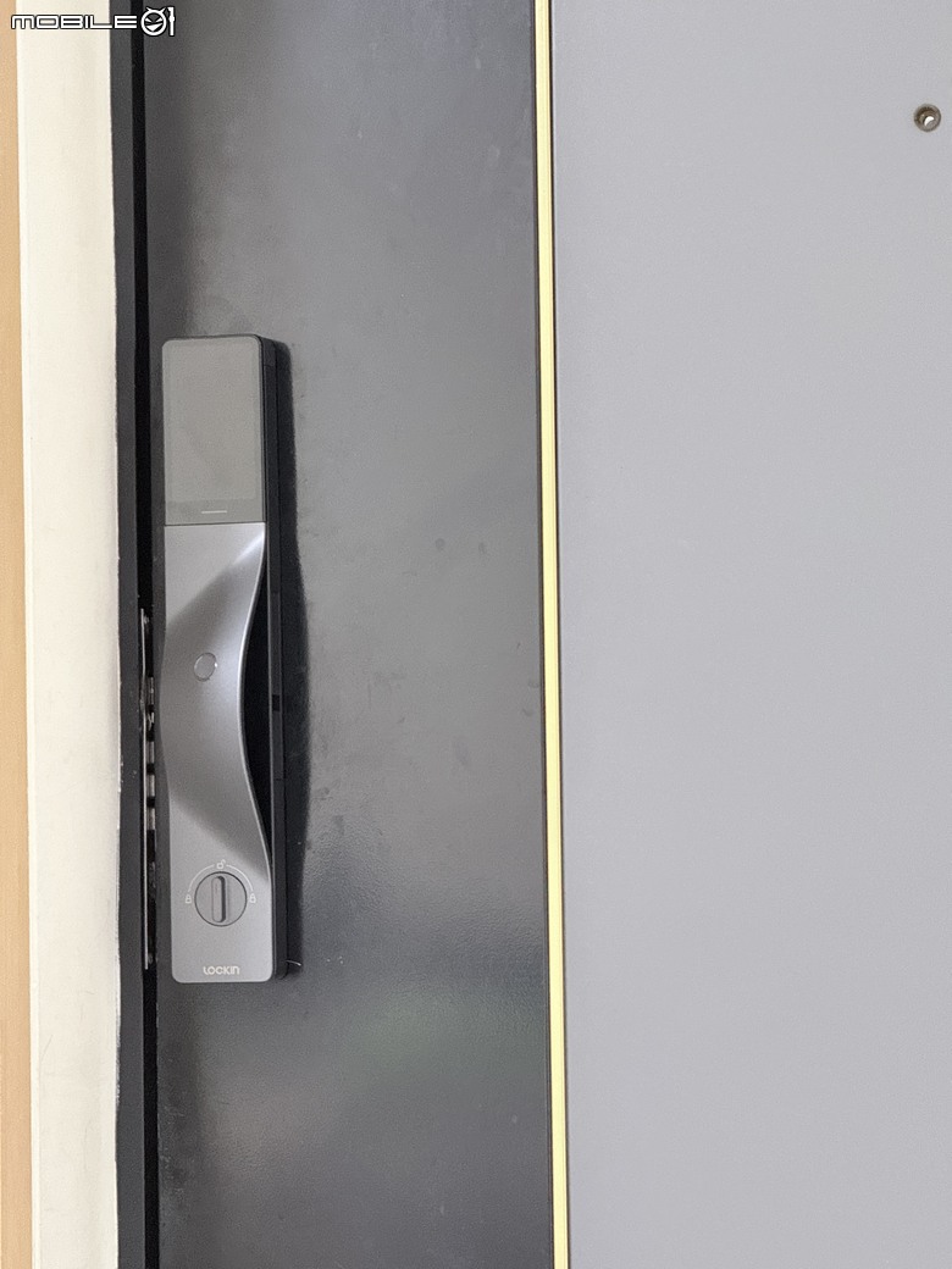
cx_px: 476
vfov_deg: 16.4
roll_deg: +0.5
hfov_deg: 12.3
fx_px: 4400
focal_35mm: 120
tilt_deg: +2.8
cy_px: 634
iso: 640
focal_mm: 15.66
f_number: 2.8
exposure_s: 1/40
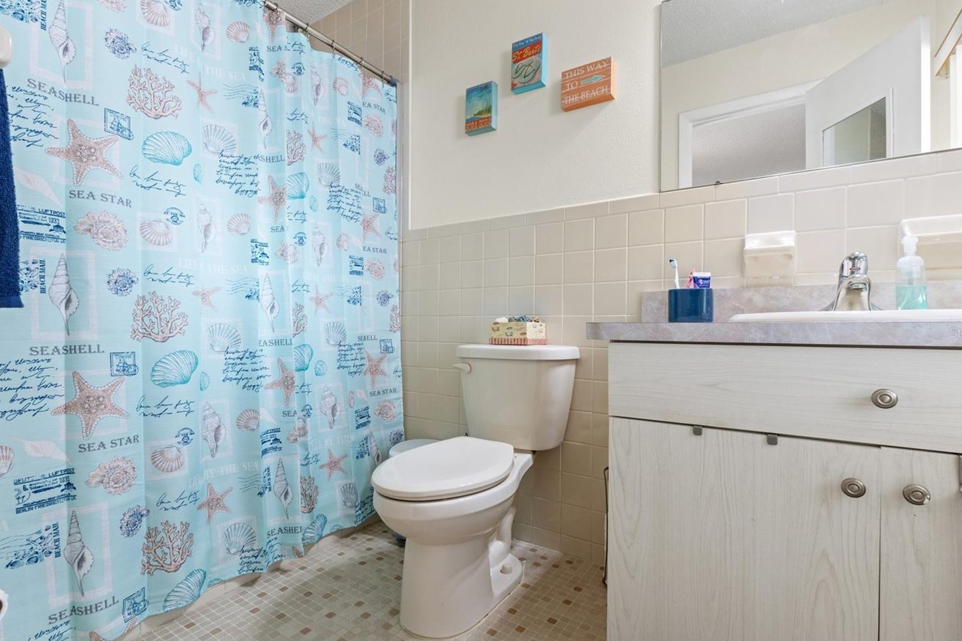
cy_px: 332
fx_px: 454
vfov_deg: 70.4
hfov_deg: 93.3
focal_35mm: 17
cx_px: 466
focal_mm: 10
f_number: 8
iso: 400
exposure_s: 1/4
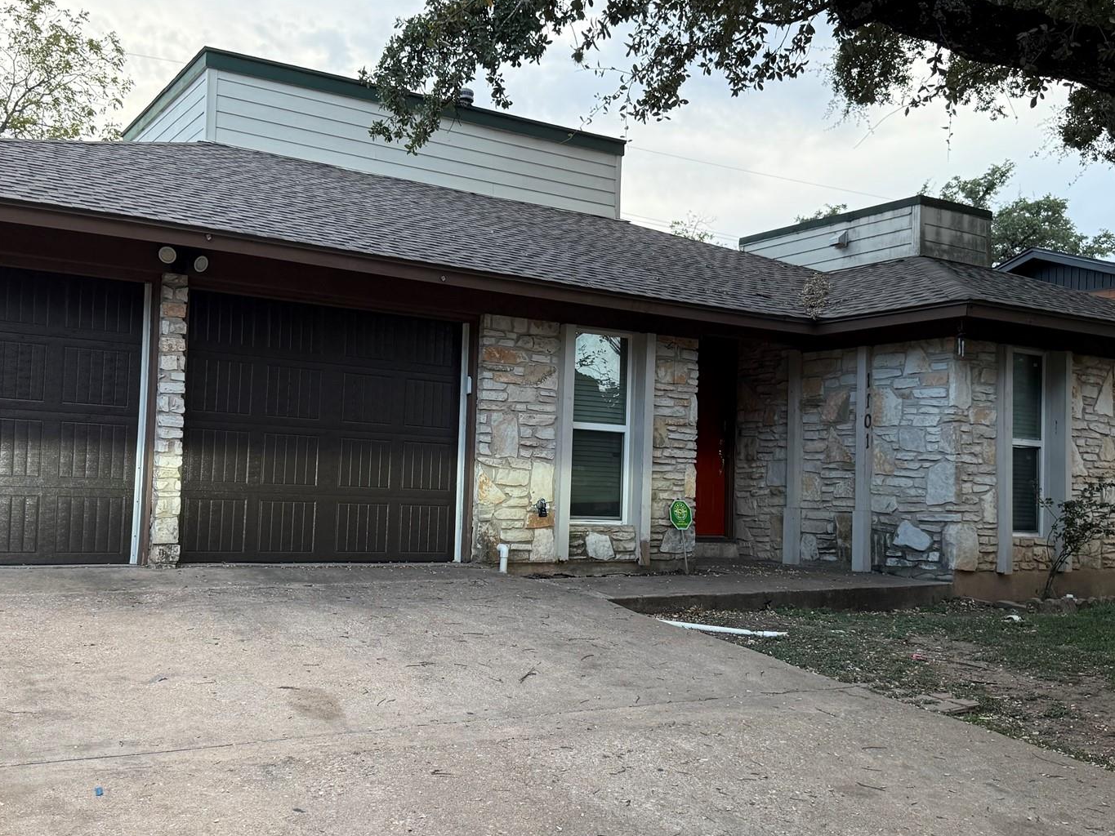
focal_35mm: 36
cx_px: 515
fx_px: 1160
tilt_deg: +3.4
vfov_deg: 39.7
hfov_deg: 51.3
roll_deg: -2.7
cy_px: 438
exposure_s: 1/230
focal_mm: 6.76
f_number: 1.78
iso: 200
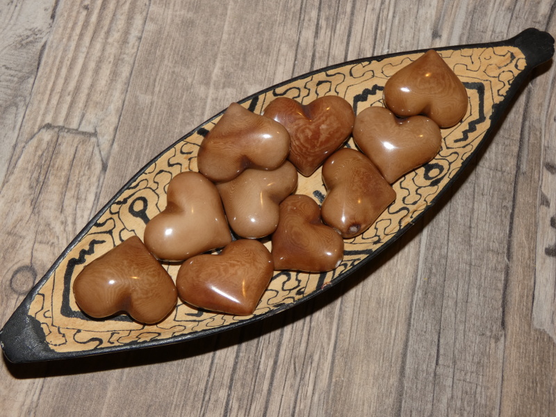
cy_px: 208
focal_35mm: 43
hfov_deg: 43.9
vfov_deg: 33.6
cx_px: 278
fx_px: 691
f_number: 3.7
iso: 80
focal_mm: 7.8
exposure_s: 1/60
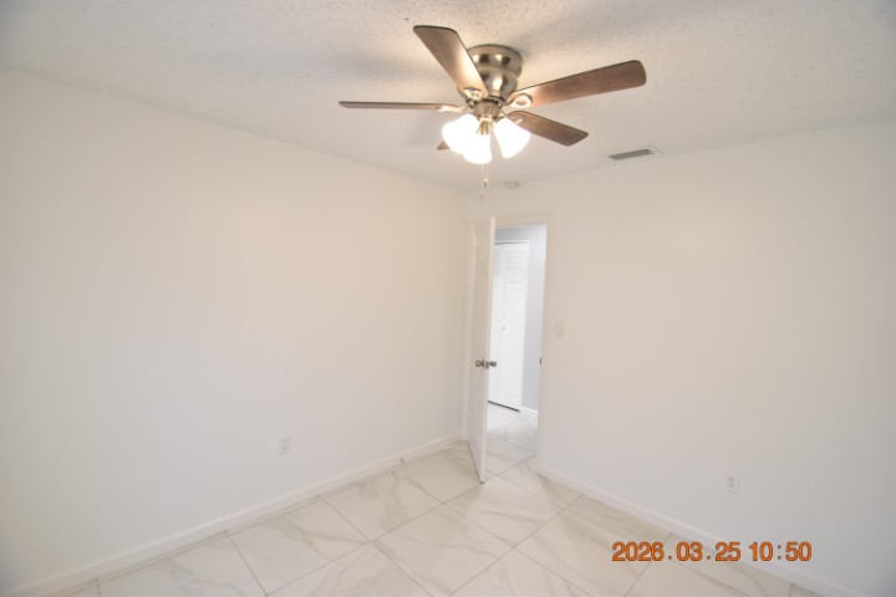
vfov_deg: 77.3
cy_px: 298
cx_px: 448
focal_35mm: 15
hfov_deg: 100.4
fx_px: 373
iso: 800
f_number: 3.5
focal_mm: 10
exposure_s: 1/90
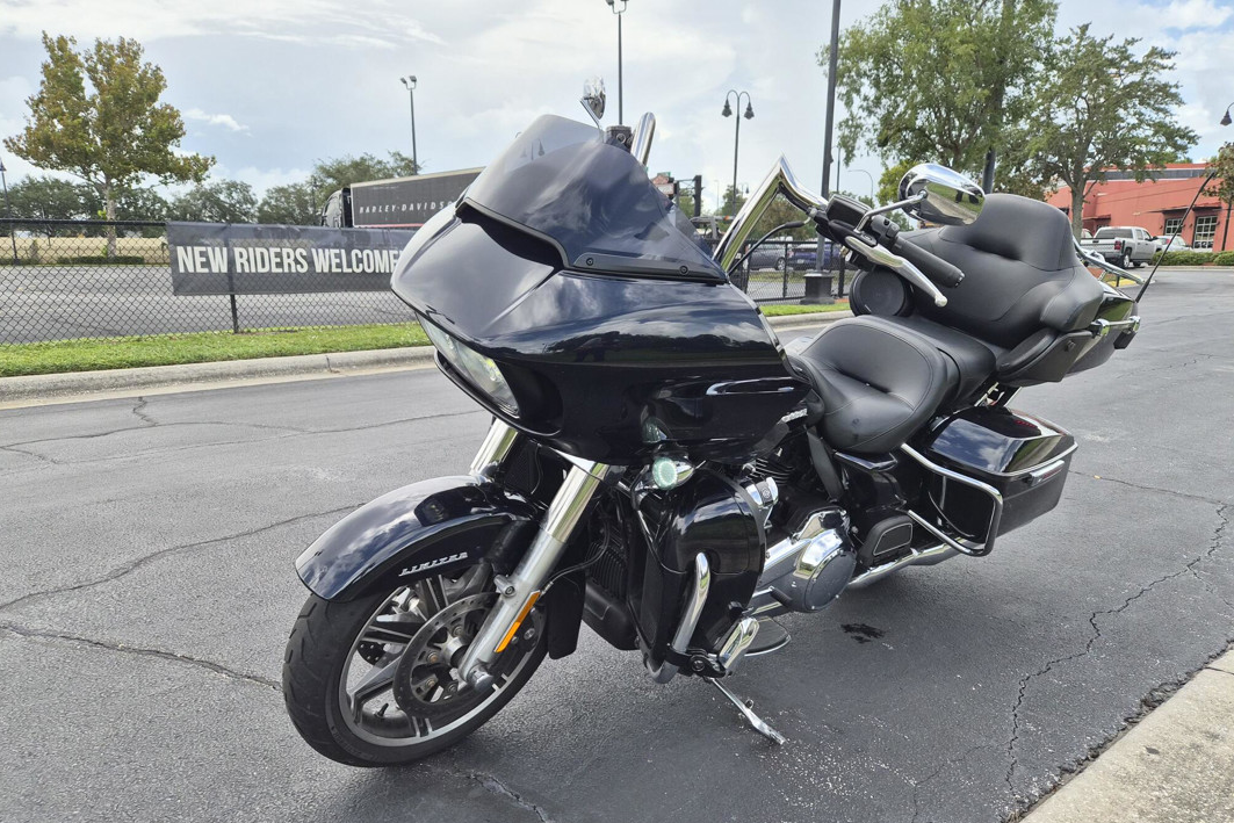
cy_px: 455
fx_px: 823
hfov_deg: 73.7
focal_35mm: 24
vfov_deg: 53.0
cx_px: 617
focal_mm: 5.4
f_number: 1.8
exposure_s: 1/3184
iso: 80
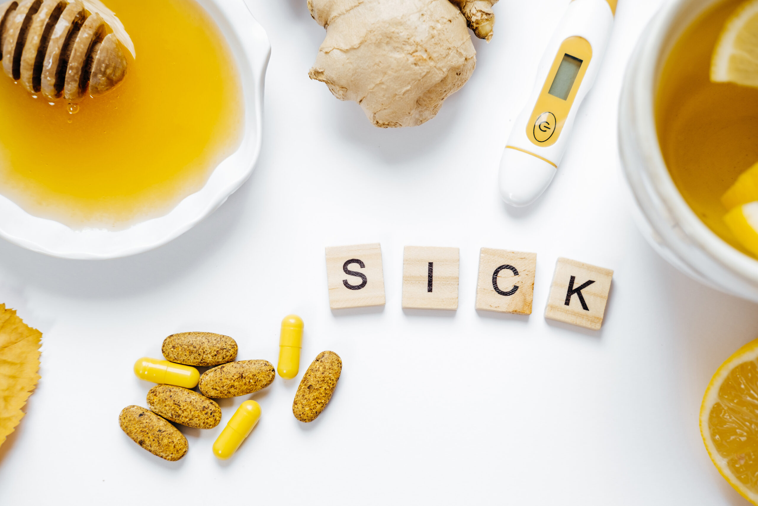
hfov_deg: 37.5
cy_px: 253
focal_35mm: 53
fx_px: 1116
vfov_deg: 25.5
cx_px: 379
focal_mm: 35
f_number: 4
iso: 200
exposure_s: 1/250
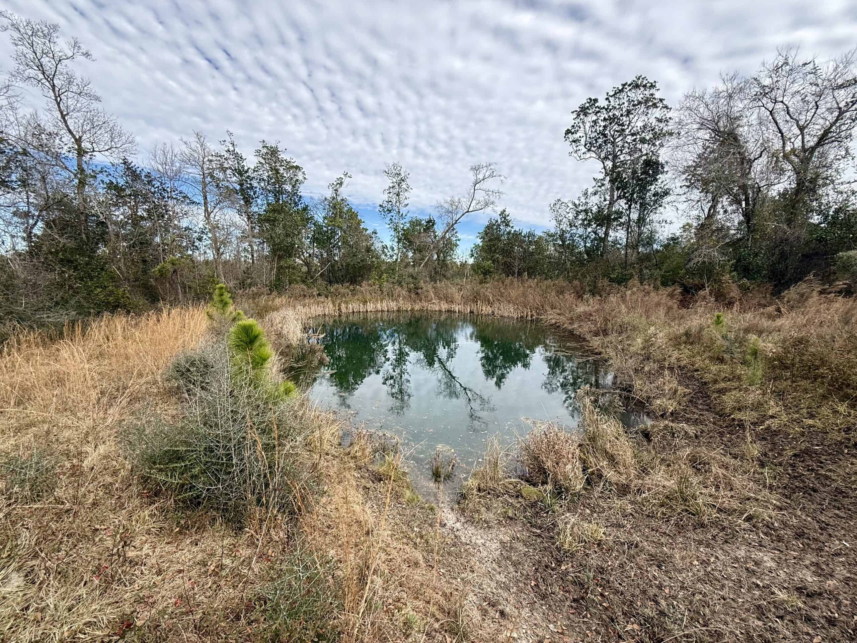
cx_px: 428
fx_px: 347
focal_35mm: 14
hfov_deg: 102.1
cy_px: 322
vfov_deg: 85.7
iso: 50
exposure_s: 1/789
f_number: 2.2
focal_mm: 2.22
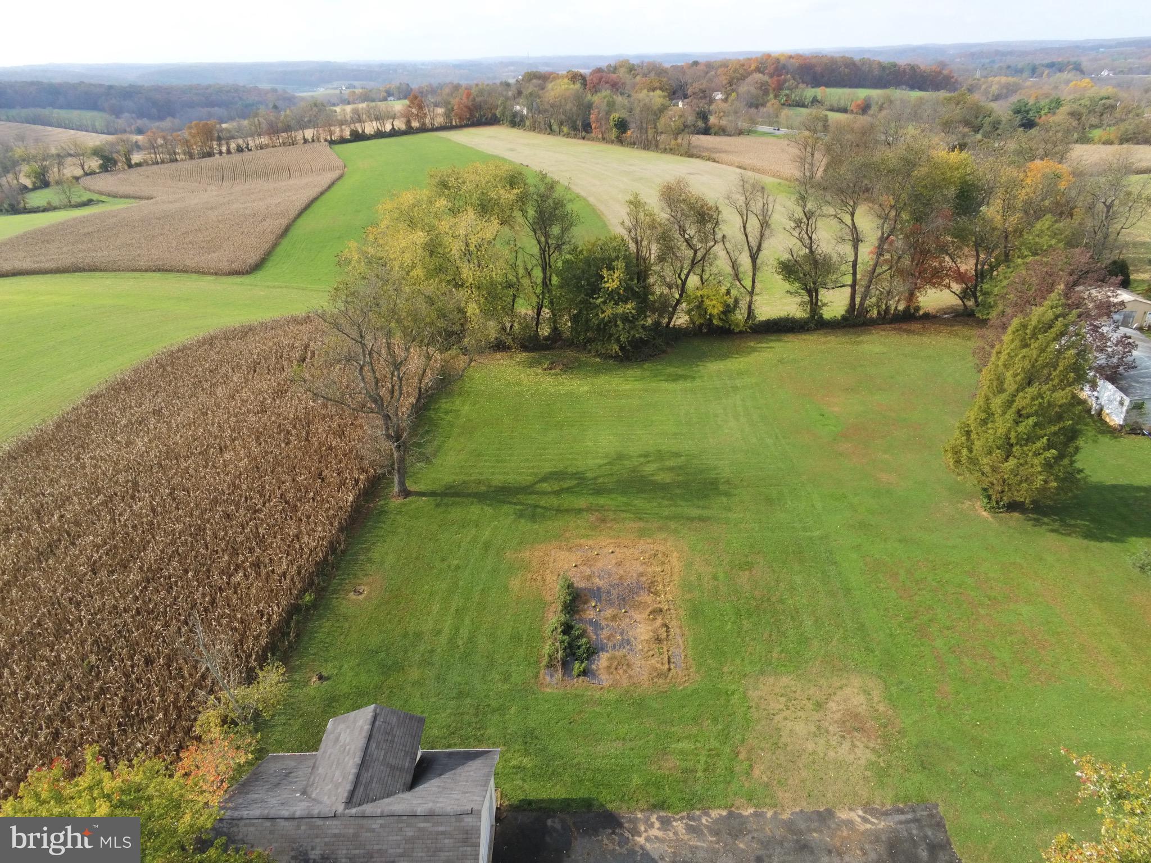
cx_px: 576
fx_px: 765
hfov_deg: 73.9
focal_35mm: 23
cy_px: 432
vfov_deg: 58.9
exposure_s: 1/961
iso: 119
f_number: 2.4
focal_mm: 4
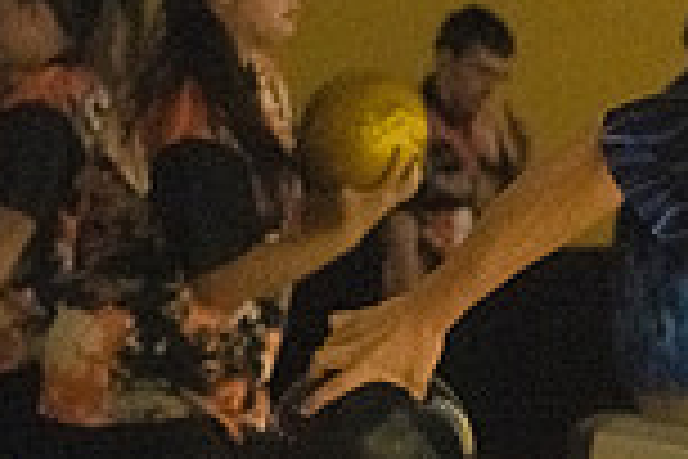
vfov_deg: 5.2
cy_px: 353
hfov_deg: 7.6
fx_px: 5064
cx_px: 1111
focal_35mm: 265
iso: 10000
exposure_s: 1/1000
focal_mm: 70
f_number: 4.5
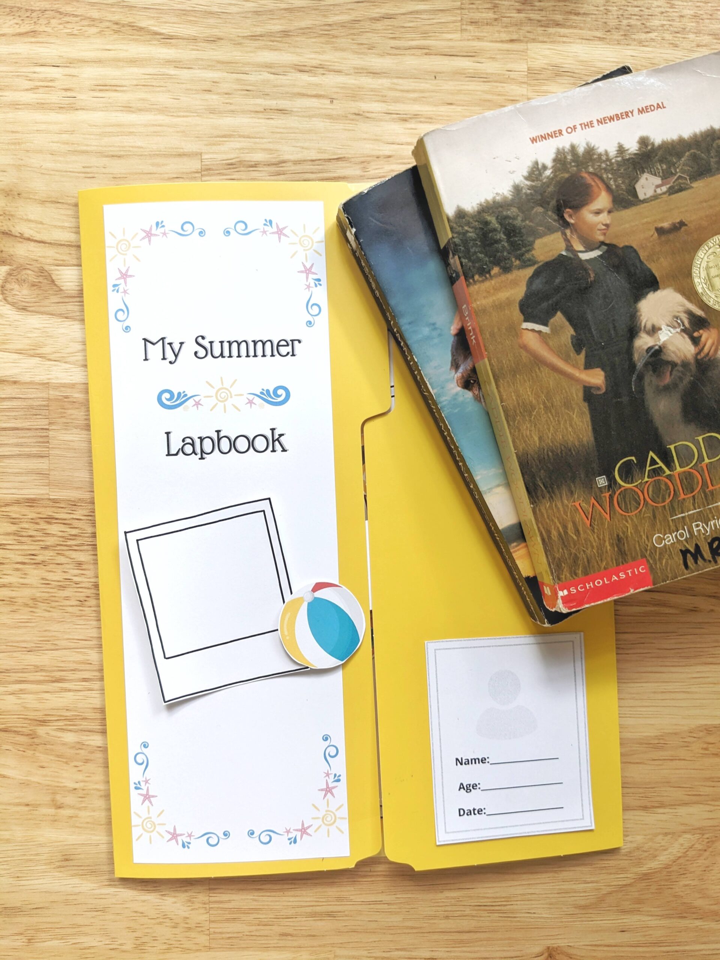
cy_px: 480
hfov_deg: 51.4
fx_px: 749
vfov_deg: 65.3
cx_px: 360
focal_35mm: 27
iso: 59
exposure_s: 1/53.7
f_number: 1.73
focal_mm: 4.38
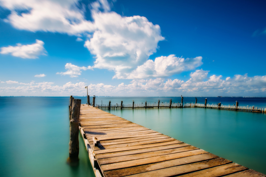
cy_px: 104
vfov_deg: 64.1
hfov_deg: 86.9
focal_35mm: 19
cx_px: 129
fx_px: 140
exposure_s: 13
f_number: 13
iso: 50
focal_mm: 16
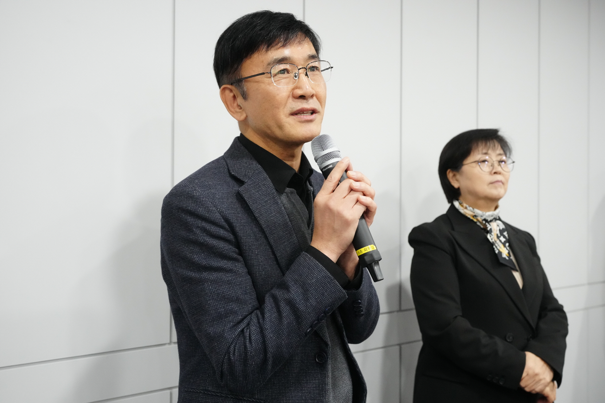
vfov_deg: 37.9
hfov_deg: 54.4
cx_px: 302
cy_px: 202
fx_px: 588
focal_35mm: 35
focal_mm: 35
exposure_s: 1/160
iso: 5000
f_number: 4
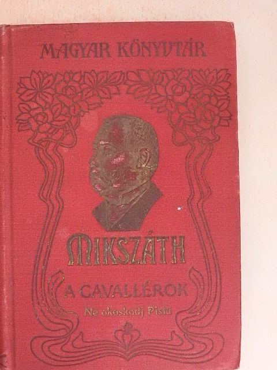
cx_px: 138
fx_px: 640
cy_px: 185
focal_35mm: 60
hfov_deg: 24.4
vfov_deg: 32.2
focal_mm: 10.7
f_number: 4.2
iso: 1400
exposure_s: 1/80
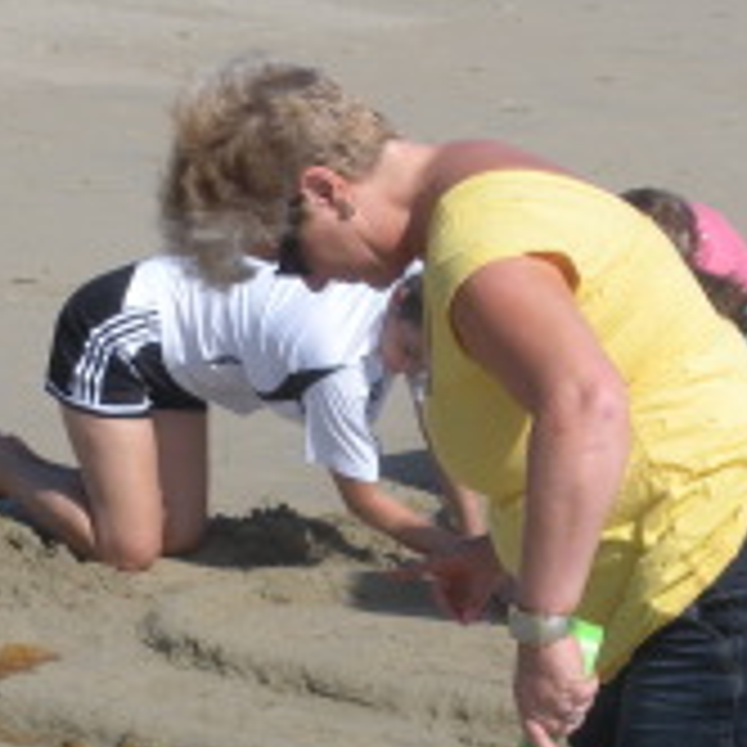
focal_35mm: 155
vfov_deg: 11.3
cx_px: 504
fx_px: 3784
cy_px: 540
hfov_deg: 11.3
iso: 64
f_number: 4.6
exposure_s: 1/659
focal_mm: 11.2
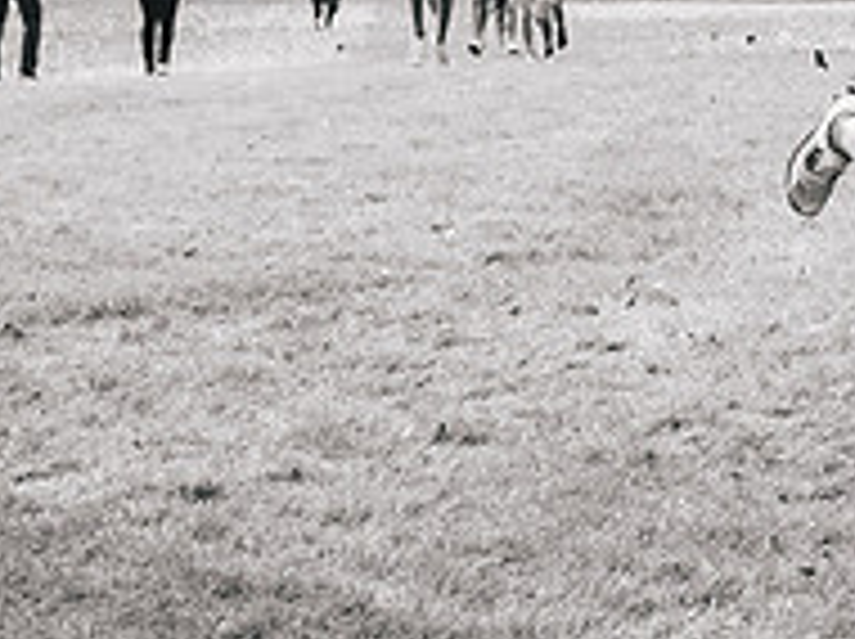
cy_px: -146
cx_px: 832
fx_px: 3898
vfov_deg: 9.2
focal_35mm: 158
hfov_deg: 12.4
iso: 400
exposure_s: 1/1250
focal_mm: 50
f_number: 6.3
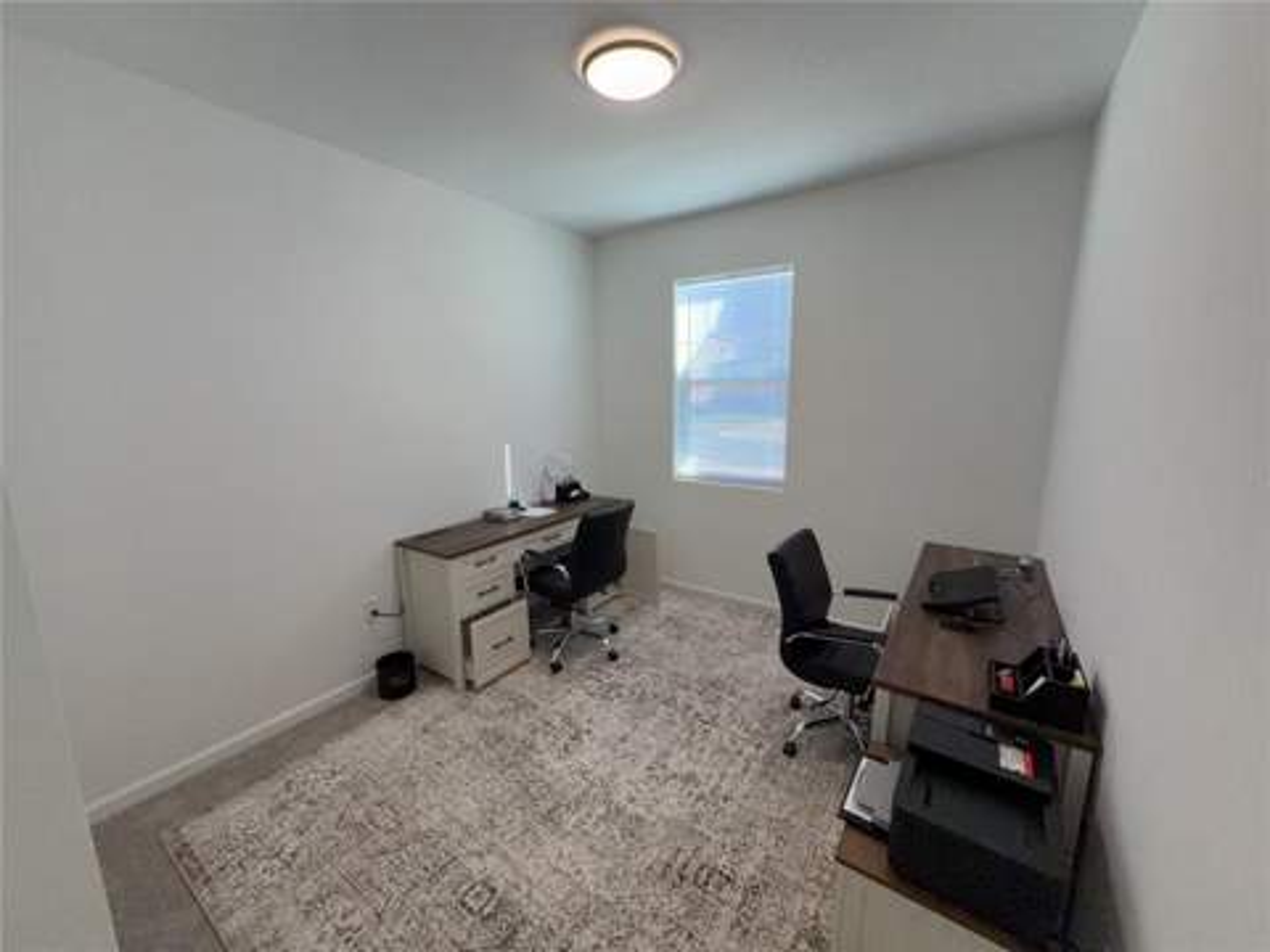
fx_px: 514
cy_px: 476
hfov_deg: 102.1
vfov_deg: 85.7
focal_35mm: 14
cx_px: 635
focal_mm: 2.22
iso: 160
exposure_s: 1/120
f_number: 2.2
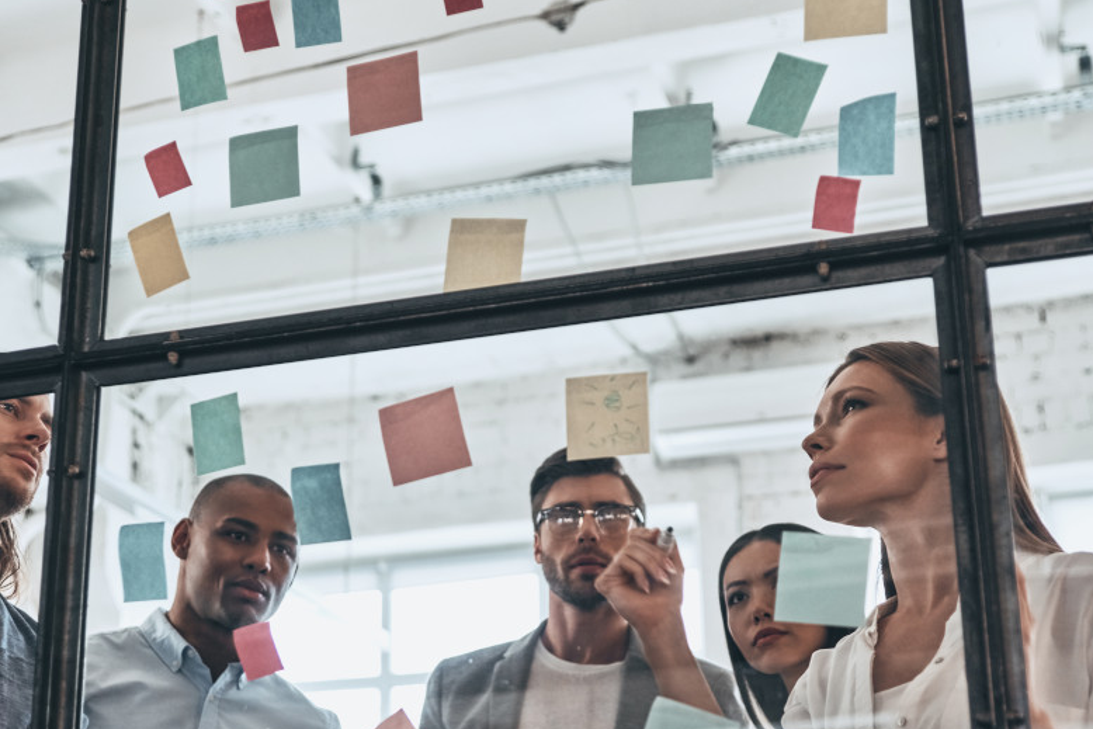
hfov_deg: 36.8
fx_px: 1640
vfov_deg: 24.9
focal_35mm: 54
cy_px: 511
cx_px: 506
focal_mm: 35
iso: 640
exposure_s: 1/80
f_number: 2.8
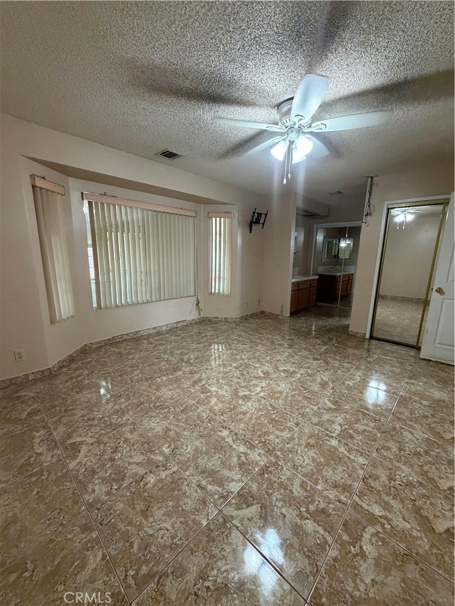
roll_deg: -0.6
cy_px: 303
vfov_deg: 102.1
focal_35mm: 14
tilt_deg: -11.5
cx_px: 228
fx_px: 245
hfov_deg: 85.7
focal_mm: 2.22
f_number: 2.2
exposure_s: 1/60
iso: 640
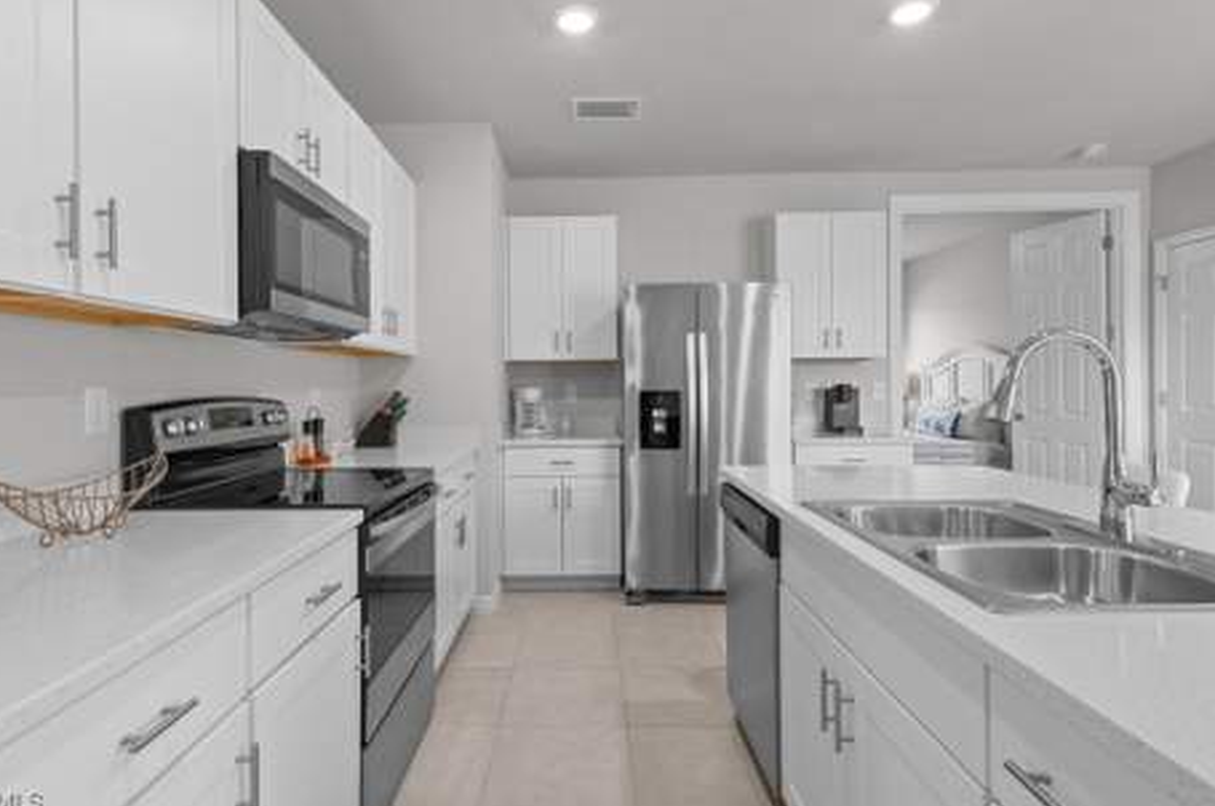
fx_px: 640
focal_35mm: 19
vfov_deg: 64.4
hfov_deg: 86.9
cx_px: 577
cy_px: 399
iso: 320
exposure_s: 1/1.67
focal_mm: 18
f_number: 10
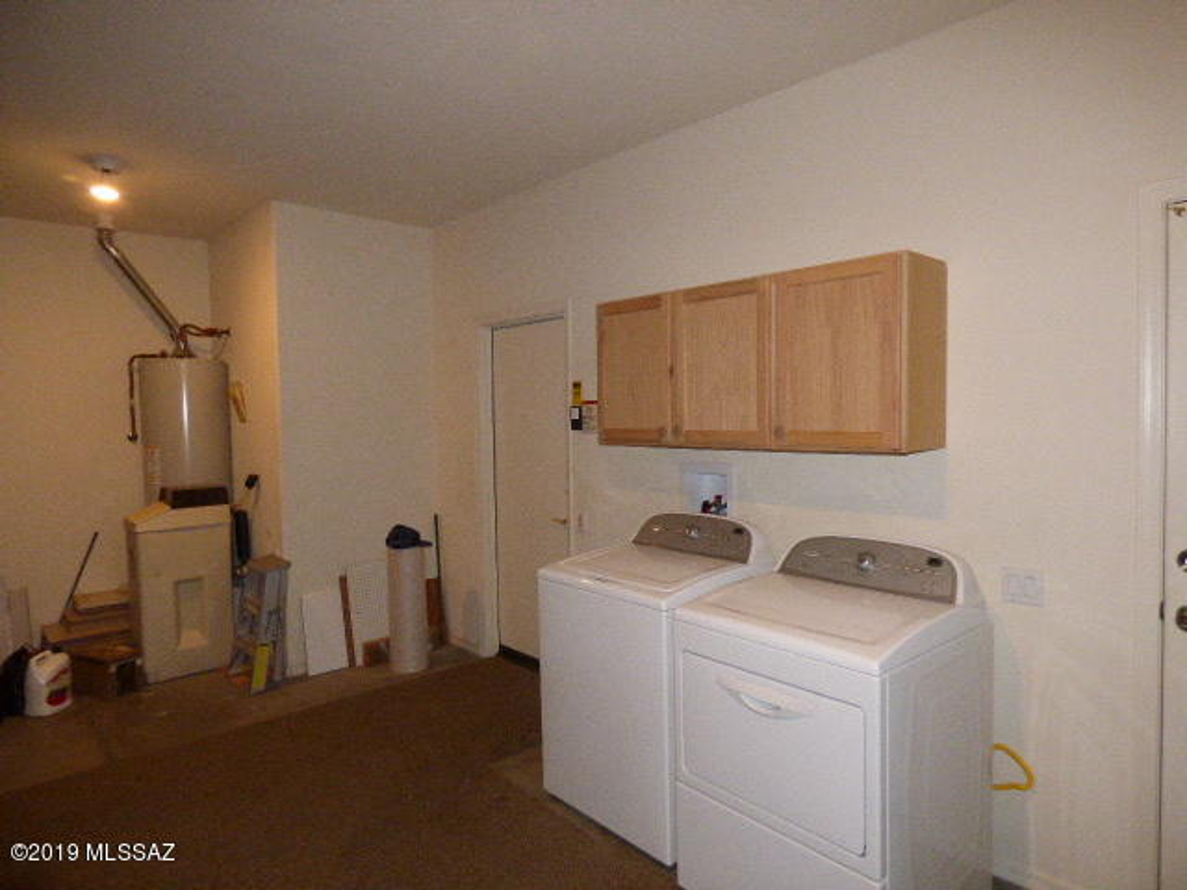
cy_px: 445
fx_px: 686
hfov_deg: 81.7
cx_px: 594
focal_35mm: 20
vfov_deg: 66.0
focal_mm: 3.58
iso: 800
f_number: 2.8
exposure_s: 1/125
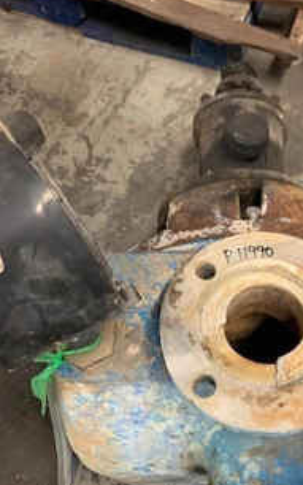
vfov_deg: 53.6
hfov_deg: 34.4
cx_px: 236
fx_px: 476
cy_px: 293
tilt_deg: -64.8
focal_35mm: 36
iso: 320
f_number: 1.8
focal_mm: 4.25
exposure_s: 1/24
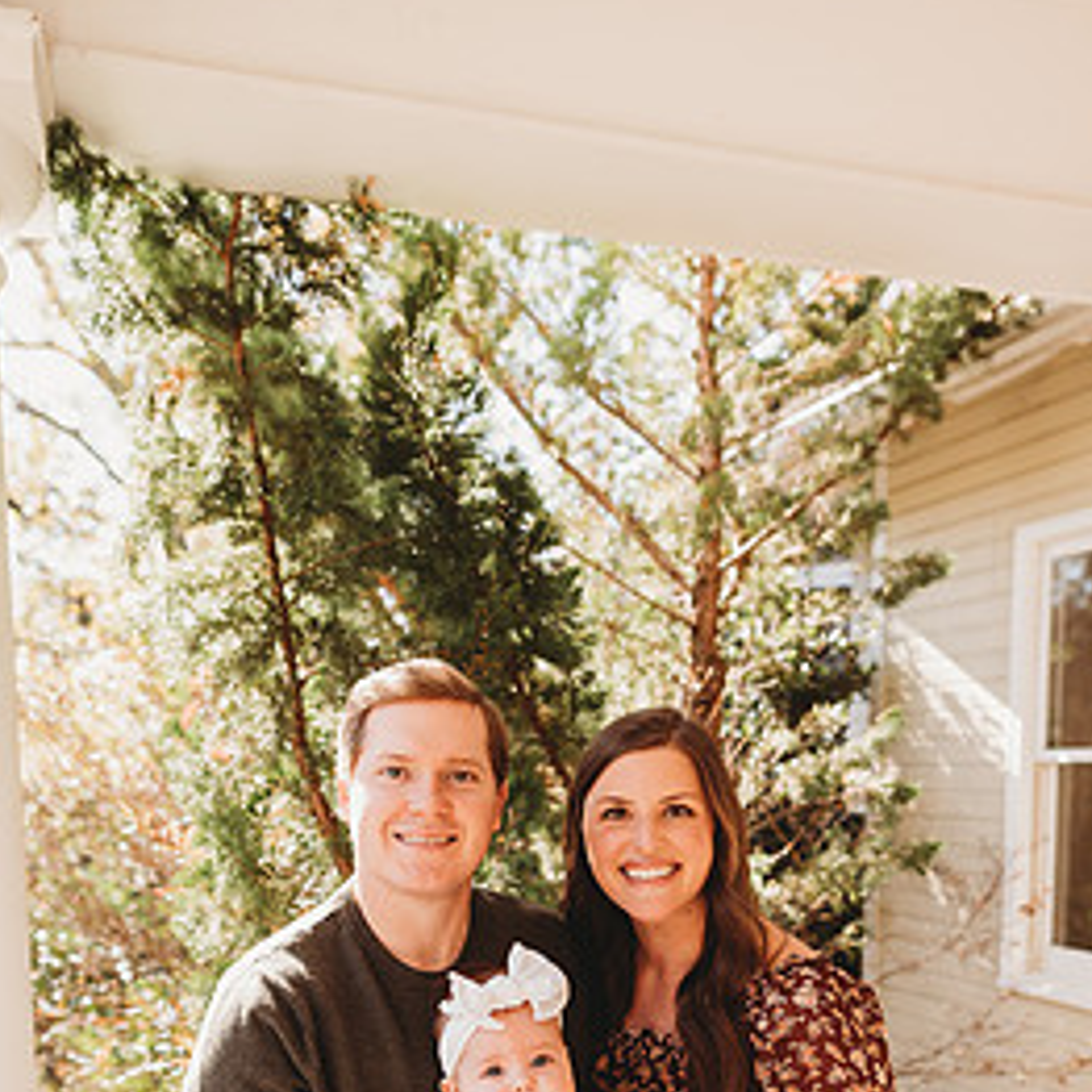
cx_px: 550
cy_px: 879
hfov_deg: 47.2
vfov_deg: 44.8
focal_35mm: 35
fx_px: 1249
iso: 200
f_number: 2.8
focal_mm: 24
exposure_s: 1/320
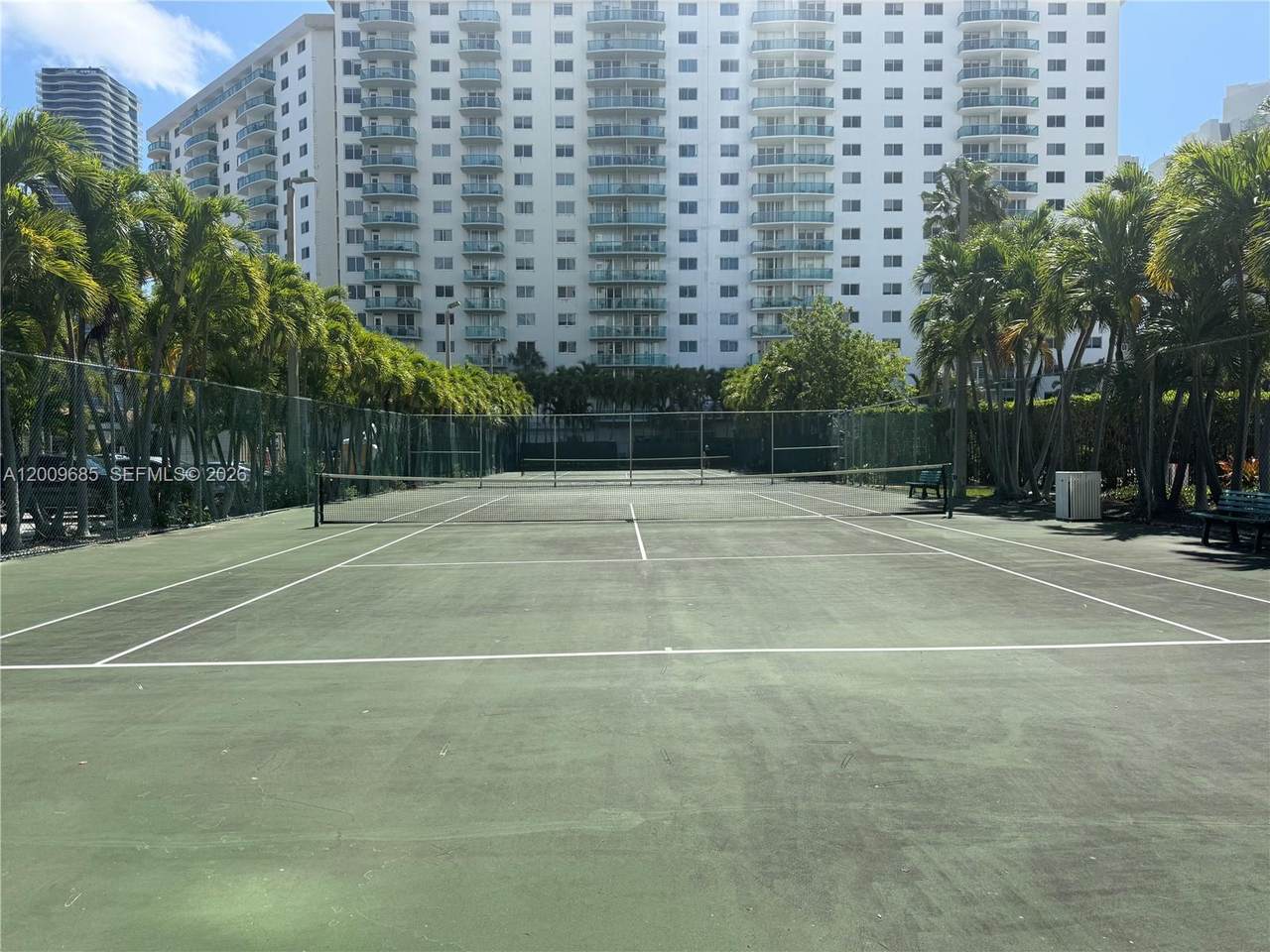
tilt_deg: -1.3
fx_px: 881
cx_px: 635
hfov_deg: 71.6
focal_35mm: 24
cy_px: 476
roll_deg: +0.4
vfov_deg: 56.8
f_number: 1.78
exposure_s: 1/4167
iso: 80
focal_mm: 6.76
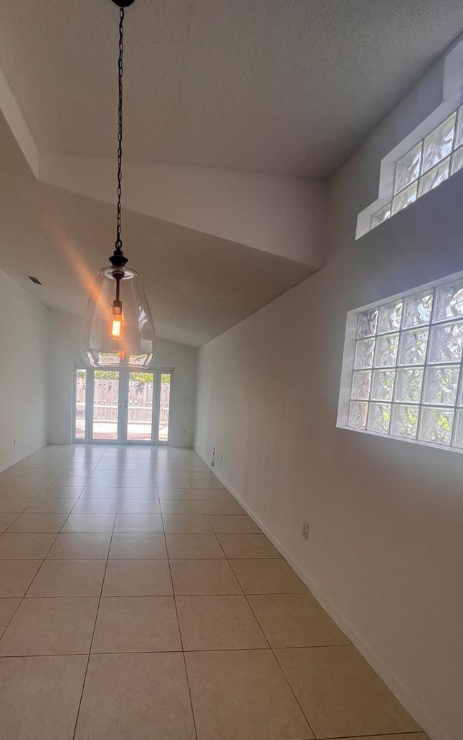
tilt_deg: -5.1
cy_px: 423
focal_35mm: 16
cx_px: 179
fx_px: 323
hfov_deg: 70.3
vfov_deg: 97.1
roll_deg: -2.8
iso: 32
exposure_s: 1/120
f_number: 1.8
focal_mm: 1.57
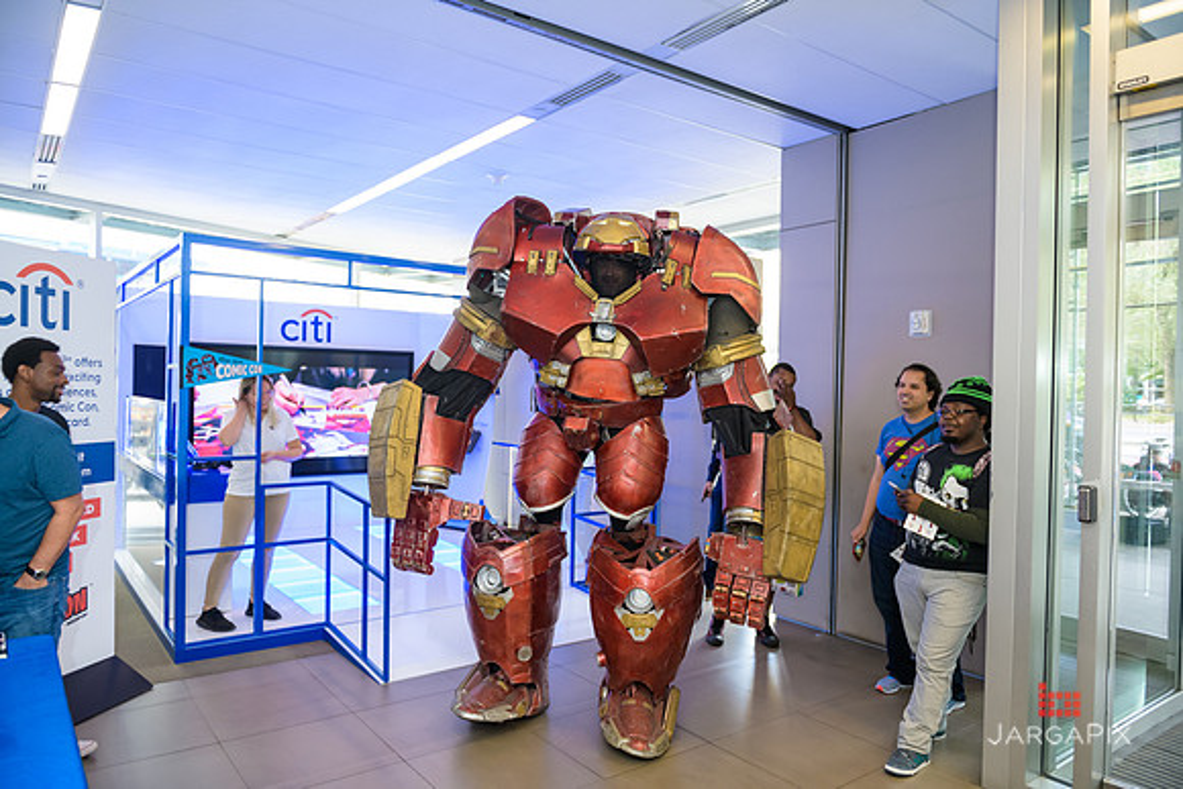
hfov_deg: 73.7
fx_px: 789
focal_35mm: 24
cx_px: 592
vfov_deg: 53.2
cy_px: 394
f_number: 3.2
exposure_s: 1/125
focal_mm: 24
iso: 800
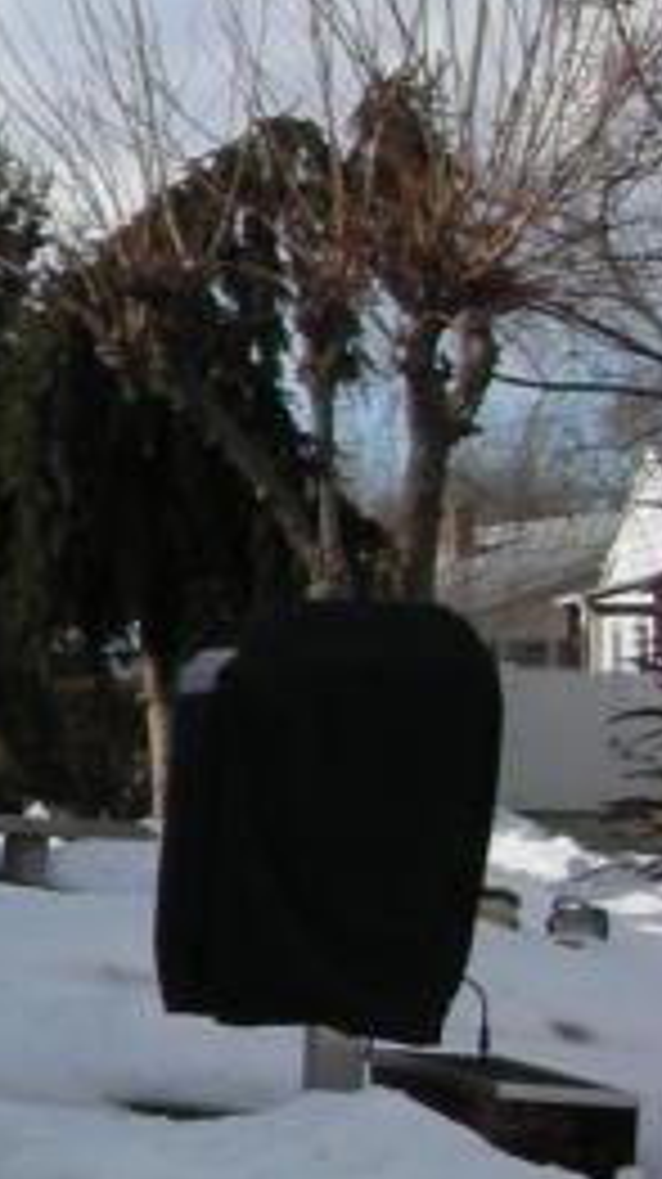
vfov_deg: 14.4
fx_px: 4659
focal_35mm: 149
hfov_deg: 6.9
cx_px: -1599
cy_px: 477
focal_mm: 5.8
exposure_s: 1/139
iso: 50
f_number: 8.5
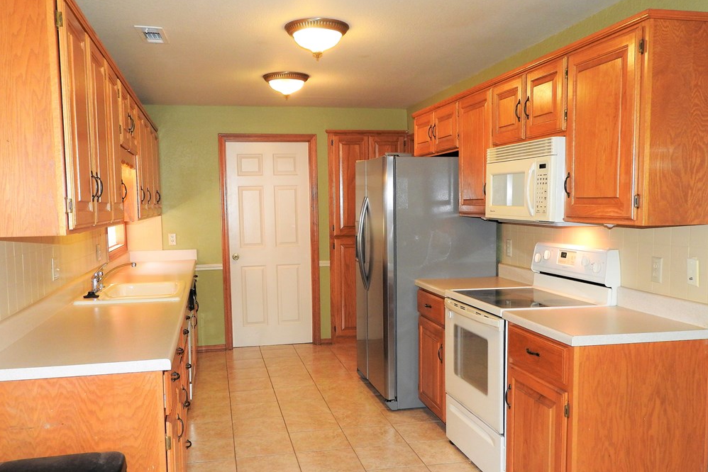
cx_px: 346
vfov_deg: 41.1
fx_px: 629
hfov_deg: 58.7
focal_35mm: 32
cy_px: 259
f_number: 3.5
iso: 200
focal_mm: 5.4
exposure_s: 1/30
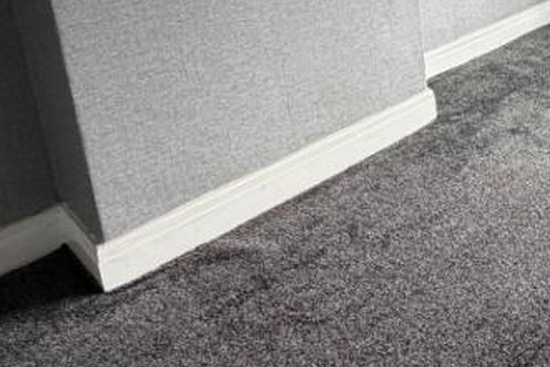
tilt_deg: -14.8
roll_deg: +2.4
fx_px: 688
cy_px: -50
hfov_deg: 38.2
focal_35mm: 45
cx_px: 563
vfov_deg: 27.1
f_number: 2.2
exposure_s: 1/121
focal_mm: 2.22
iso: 320
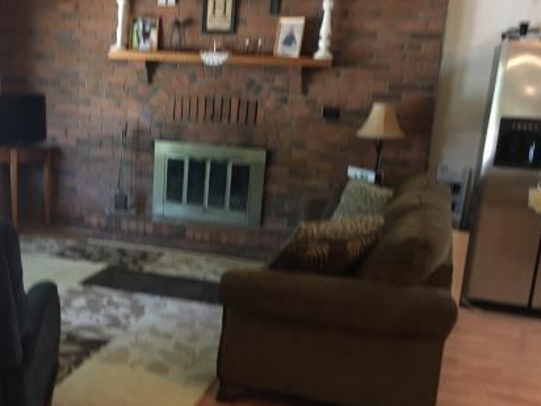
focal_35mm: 45
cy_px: 247
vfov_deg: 32.1
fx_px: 703
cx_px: 155
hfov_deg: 41.2
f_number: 2.2
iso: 100
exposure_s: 1/30
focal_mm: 4.15
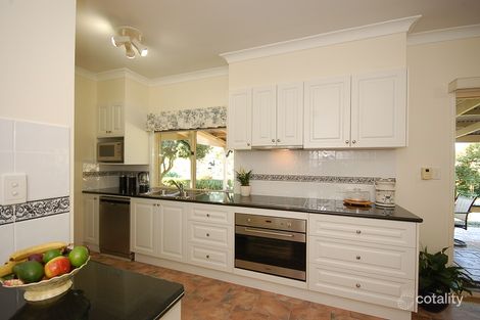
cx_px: 240
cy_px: 160
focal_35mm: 15
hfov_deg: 100.4
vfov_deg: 77.3
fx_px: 200
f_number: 5.6
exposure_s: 1/8
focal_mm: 10
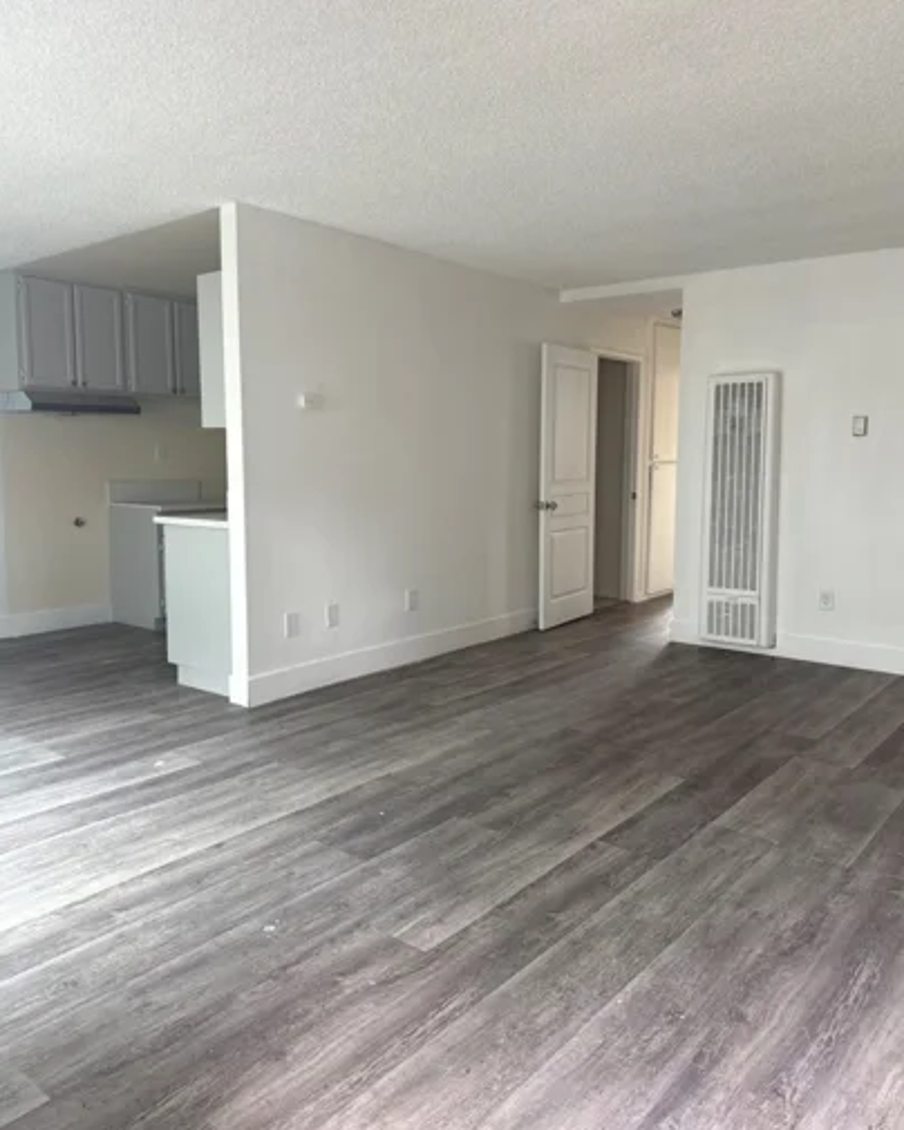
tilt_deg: -6.2
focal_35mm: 26
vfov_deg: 66.0
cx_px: 452
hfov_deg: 54.9
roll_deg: +0.2
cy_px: 562
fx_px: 870
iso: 160
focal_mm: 6.76
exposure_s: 1/121
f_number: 1.78
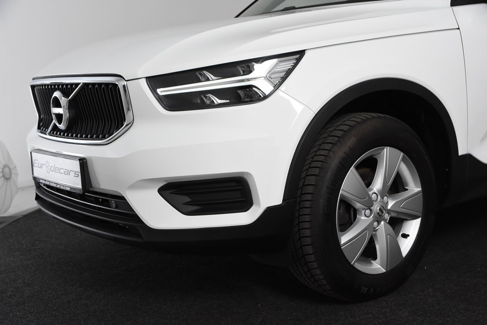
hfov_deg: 42.3
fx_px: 629
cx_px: 244
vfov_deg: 29.0
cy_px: 162
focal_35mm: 46
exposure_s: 1/125
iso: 1600
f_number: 5.6
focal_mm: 31
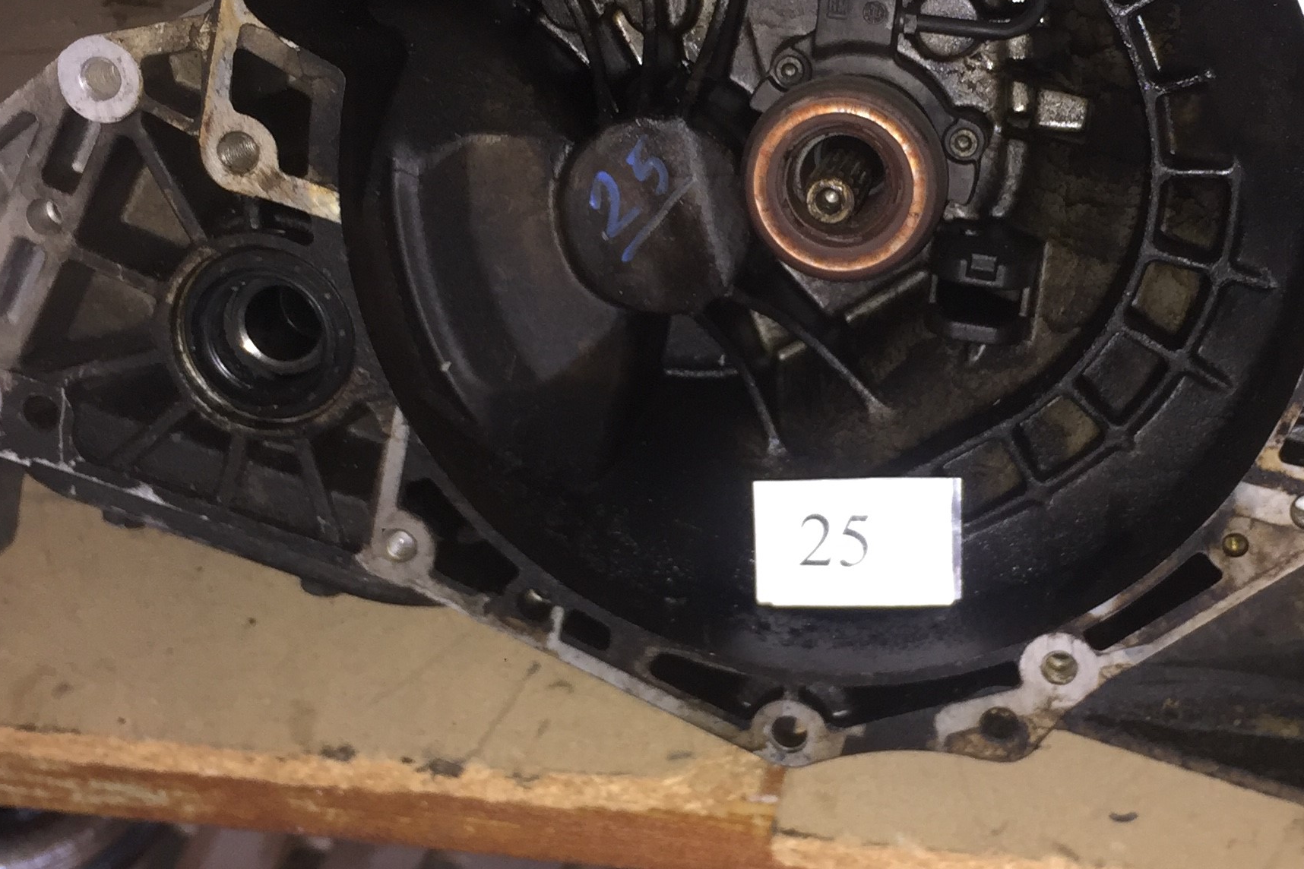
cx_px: 824
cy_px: 216
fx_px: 1557
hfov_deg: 45.0
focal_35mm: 43
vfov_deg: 30.7
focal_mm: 4.15
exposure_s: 1/17
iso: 80
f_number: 2.2
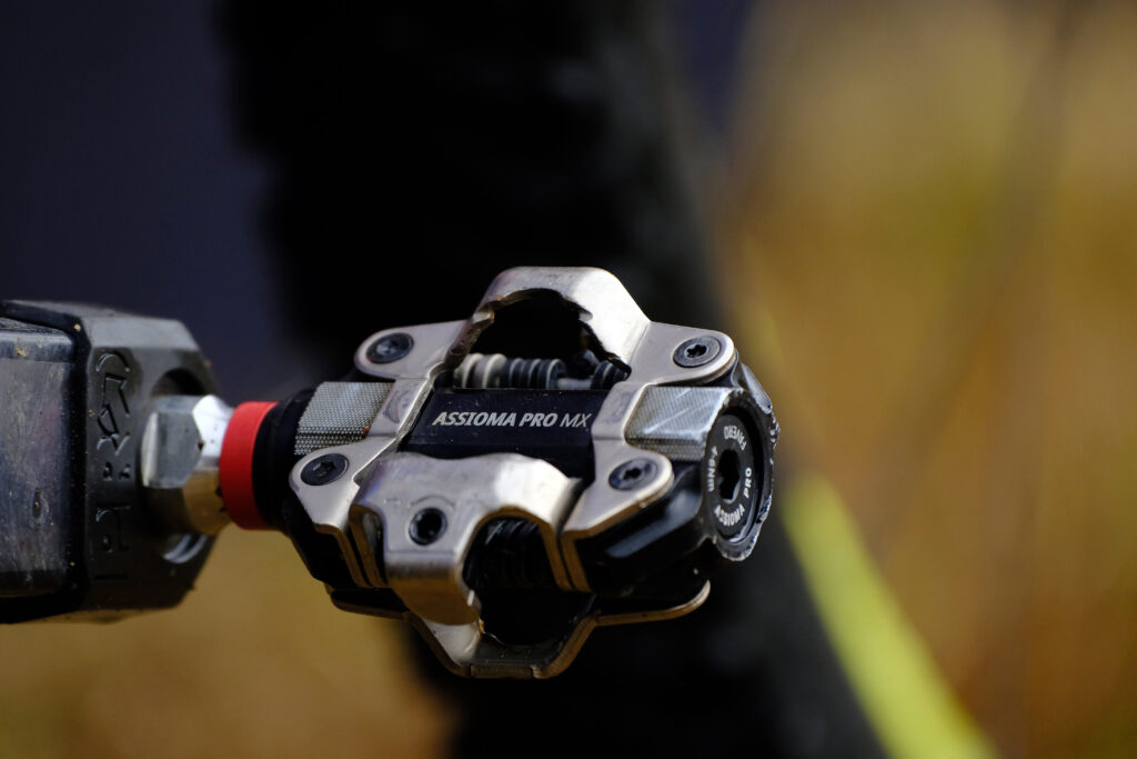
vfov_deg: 3.7
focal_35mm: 373
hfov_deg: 5.5
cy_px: 380
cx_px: 568
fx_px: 11781
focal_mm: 248.9
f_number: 5.6
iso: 640
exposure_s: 1/250
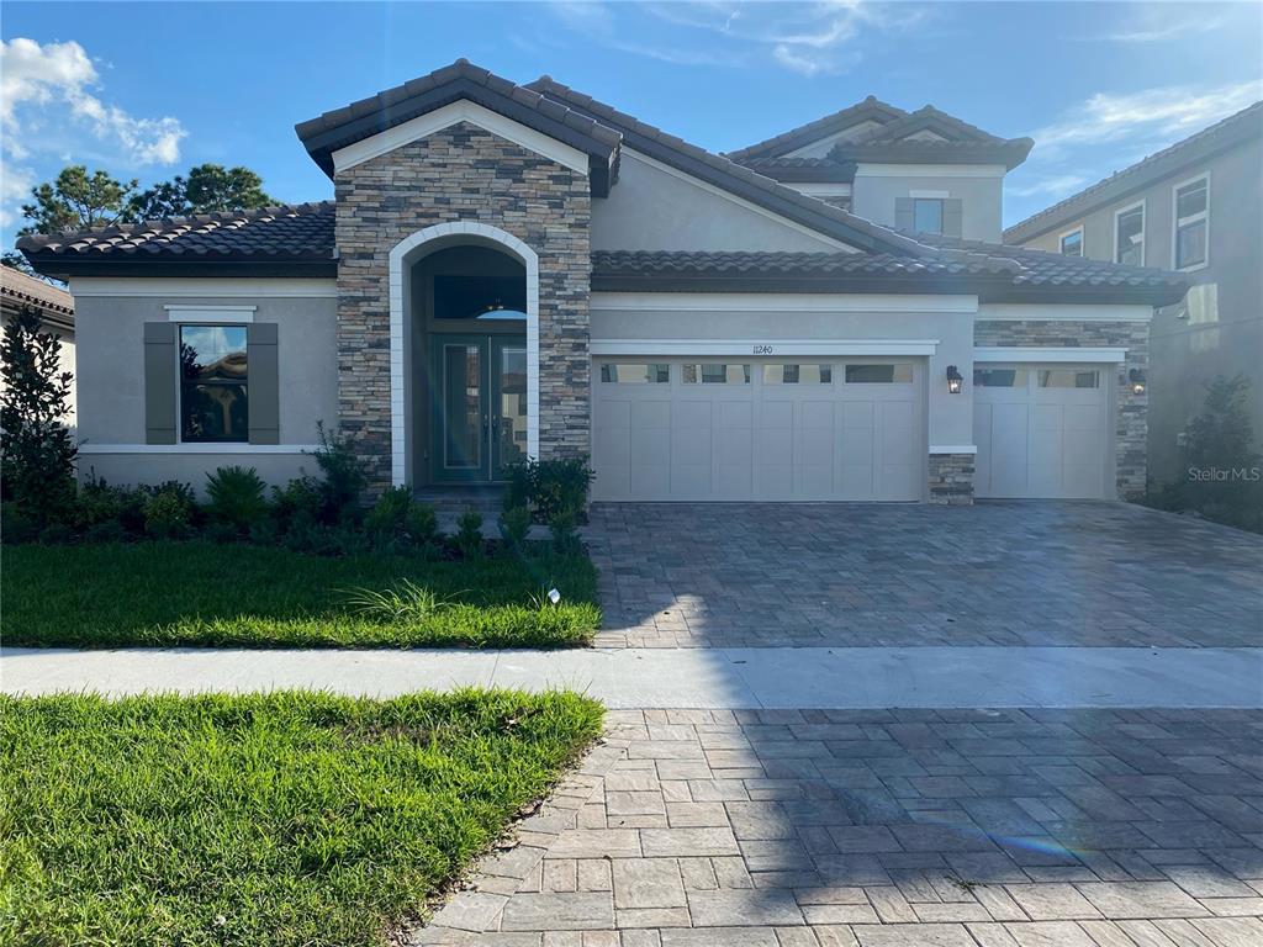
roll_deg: +0.3
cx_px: 632
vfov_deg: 53.1
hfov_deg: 67.3
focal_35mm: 26
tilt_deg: -2.5
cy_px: 474
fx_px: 949
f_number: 1.8
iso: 32
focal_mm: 4.25
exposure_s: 1/1779
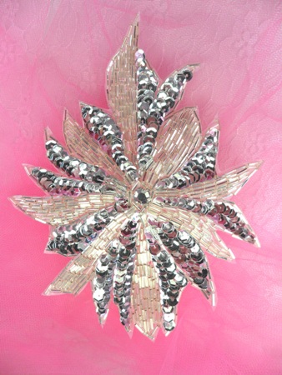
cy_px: 188
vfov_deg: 65.3
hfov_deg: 51.4
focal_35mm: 27
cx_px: 141
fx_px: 293
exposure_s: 1/180
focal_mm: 4.9
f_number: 3.5
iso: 80
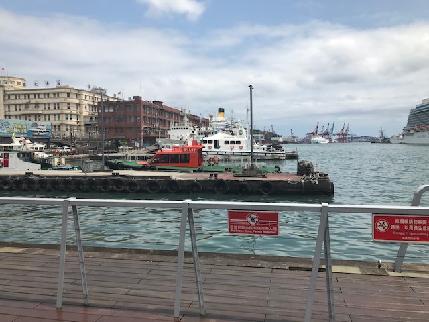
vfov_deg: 49.7
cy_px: 161
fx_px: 347
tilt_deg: -0.9
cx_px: 214
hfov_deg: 63.4
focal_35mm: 28
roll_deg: +0.9
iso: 20
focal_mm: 3.99
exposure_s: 1/3831
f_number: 1.8
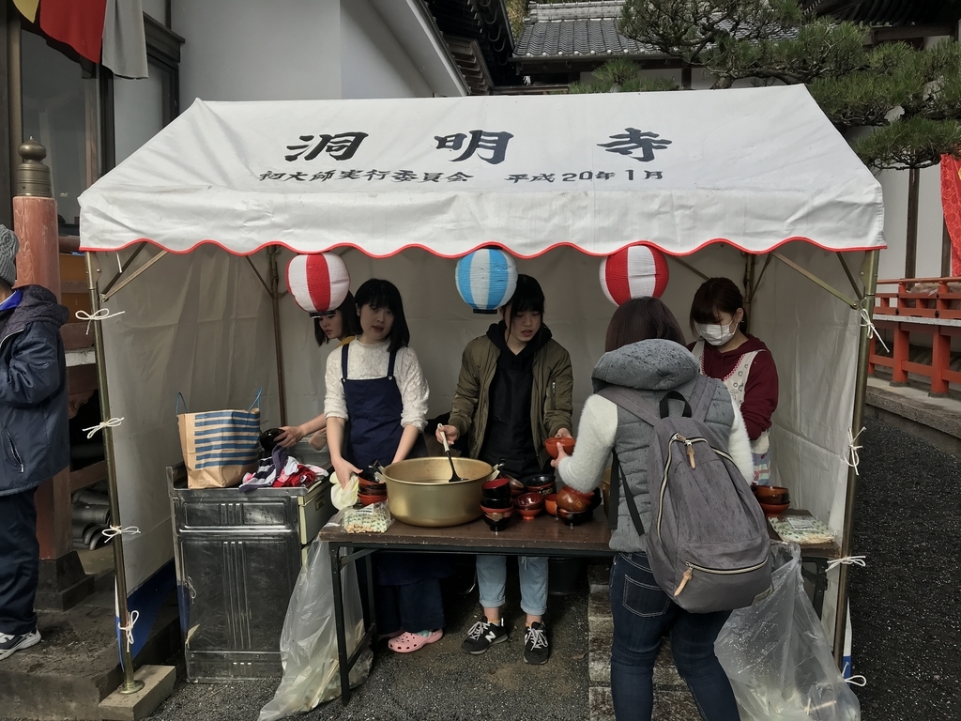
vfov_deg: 49.7
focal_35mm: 28
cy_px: 360
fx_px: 777
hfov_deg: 63.4
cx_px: 480
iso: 20
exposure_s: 1/894
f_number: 1.8
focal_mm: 3.99
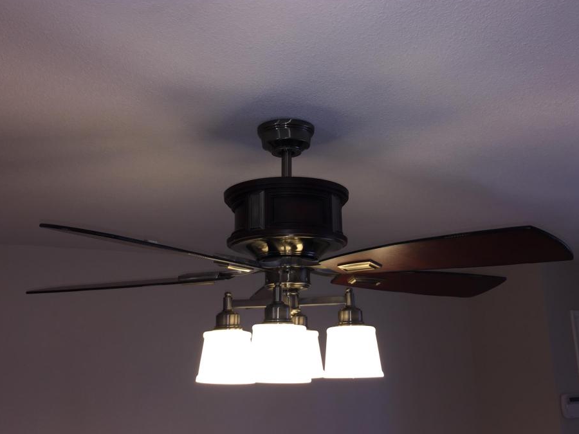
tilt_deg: +14.2
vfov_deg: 42.9
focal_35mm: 33
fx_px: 552
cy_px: 208
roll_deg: +0.1
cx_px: 297
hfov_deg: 55.3
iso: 32
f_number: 2.2
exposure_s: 1/30
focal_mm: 4.15
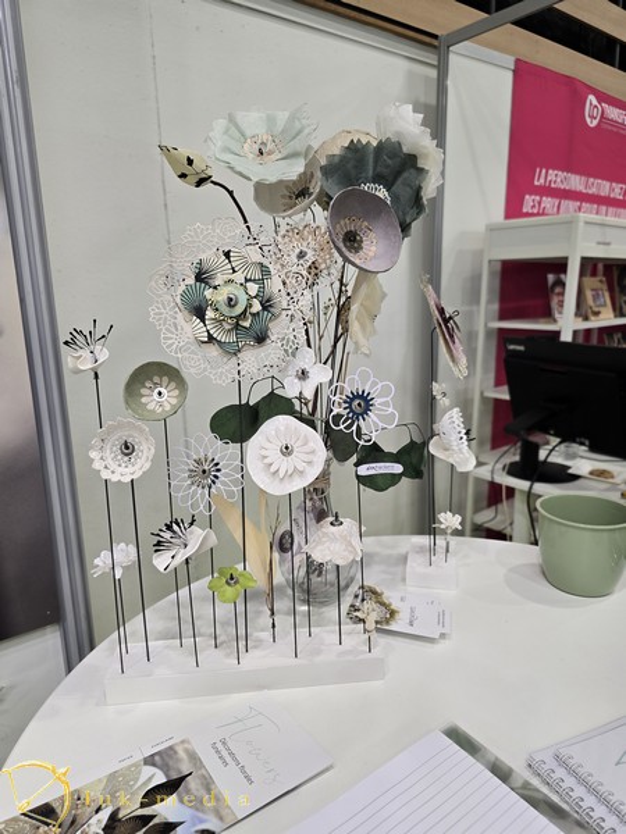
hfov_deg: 58.9
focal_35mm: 23
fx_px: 555
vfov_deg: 73.9
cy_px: 417
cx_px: 313
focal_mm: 6.3
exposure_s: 1/100
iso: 80
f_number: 1.7
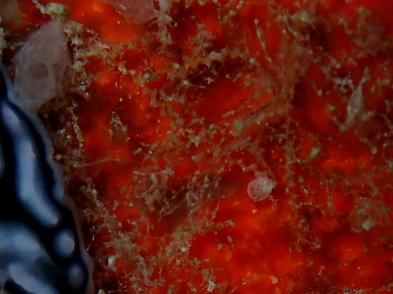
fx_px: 2508
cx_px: 77
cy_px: 196
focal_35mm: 221
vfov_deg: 6.7
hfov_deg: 8.9
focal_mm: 18
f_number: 6.3
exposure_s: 1/200
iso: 200
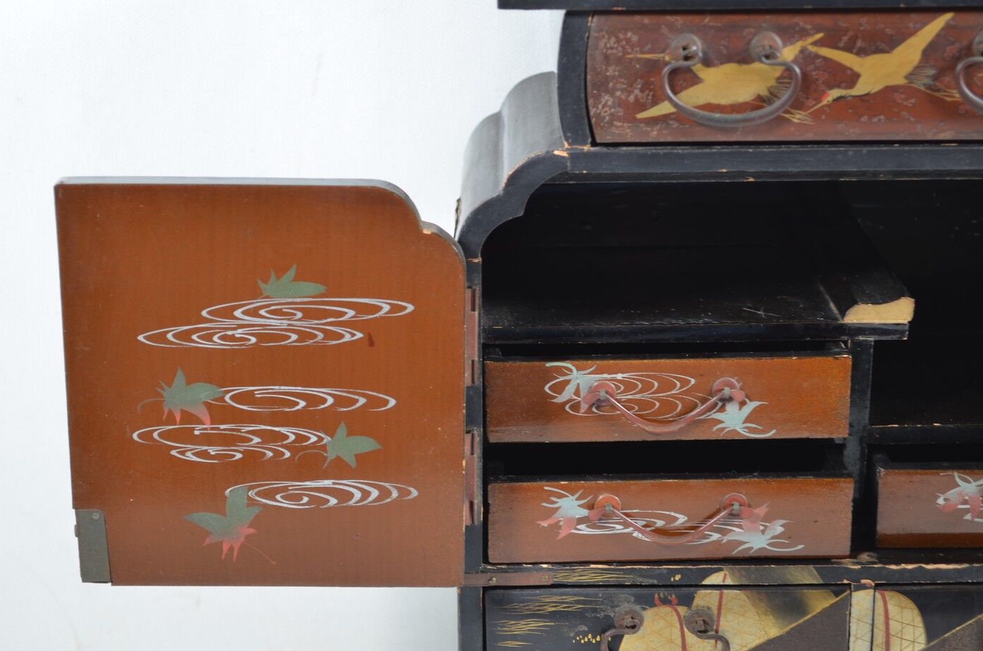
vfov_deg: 18.6
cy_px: 341
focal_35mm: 73
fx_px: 1989
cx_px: 510
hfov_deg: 27.8
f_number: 5.3
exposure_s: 1/15
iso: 100
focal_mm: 42
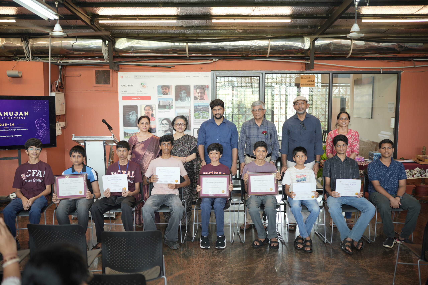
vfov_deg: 37.9
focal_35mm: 35
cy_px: 142
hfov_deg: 54.4
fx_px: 416
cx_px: 214
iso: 160
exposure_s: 1/100
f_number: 1.6
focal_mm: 35
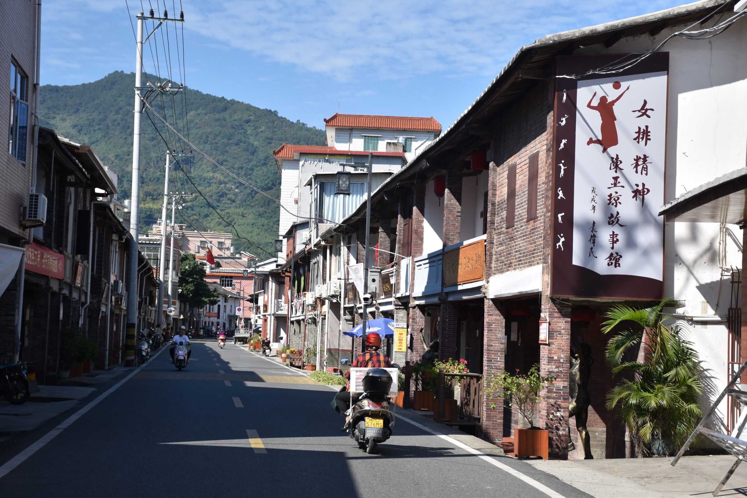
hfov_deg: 29.9
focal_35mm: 68
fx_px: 1401
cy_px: 249
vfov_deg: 20.2
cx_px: 374
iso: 160
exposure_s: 1/1000
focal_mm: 45
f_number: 5
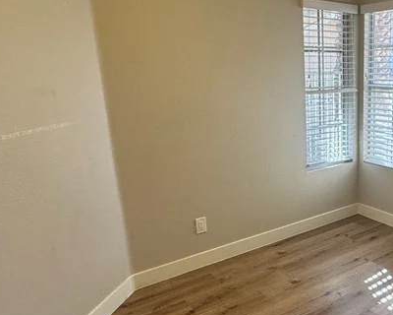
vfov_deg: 42.2
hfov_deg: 47.7
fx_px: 407
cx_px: 332
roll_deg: +0.1
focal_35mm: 35
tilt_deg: -15.9
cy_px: 171
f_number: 2.2
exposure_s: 1/60
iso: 160
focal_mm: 2.22
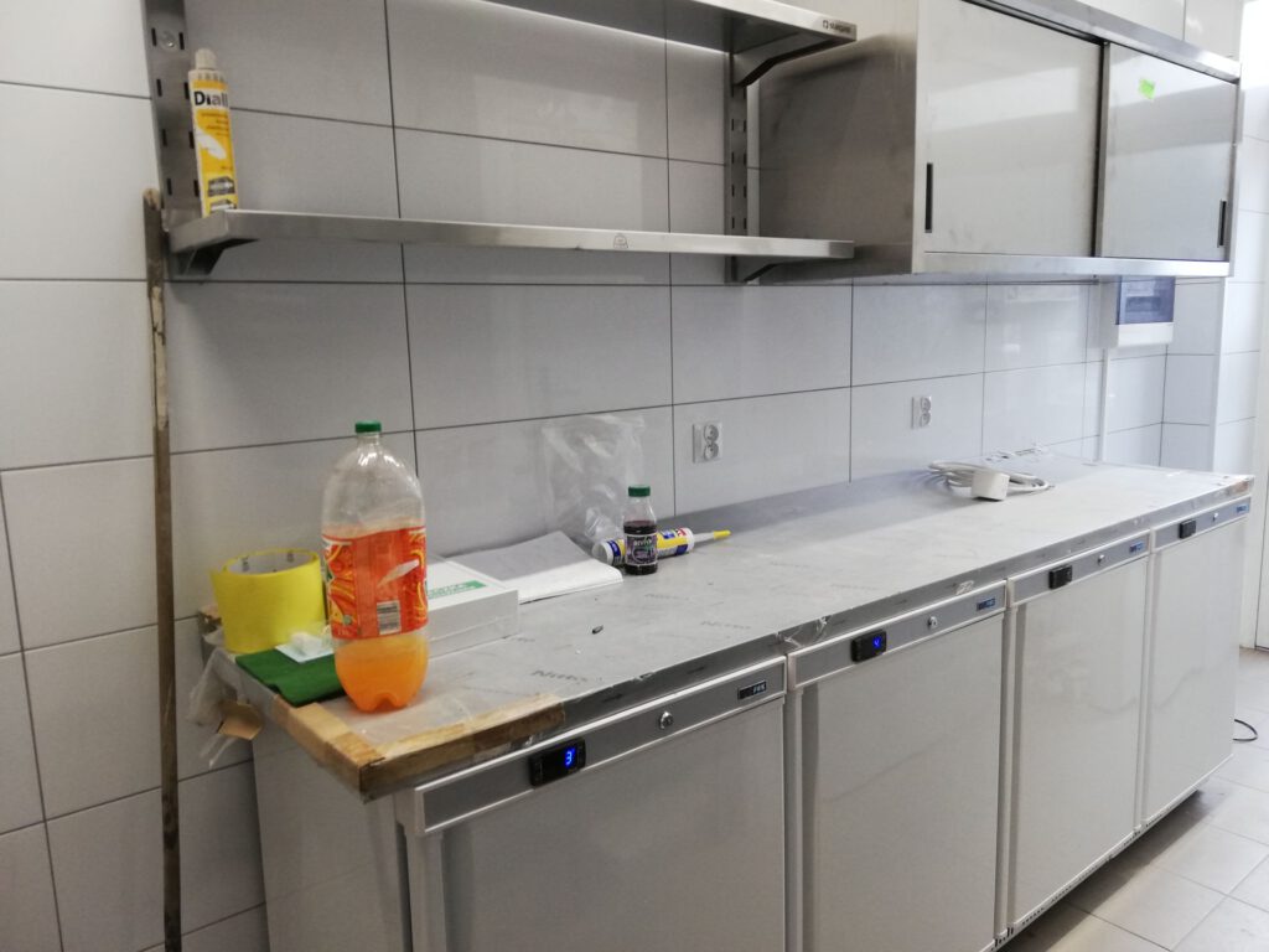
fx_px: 953
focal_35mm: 26
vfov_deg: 53.1
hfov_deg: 67.3
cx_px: 634
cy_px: 476
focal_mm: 3.81
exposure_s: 1/33.3
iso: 160
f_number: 2.2
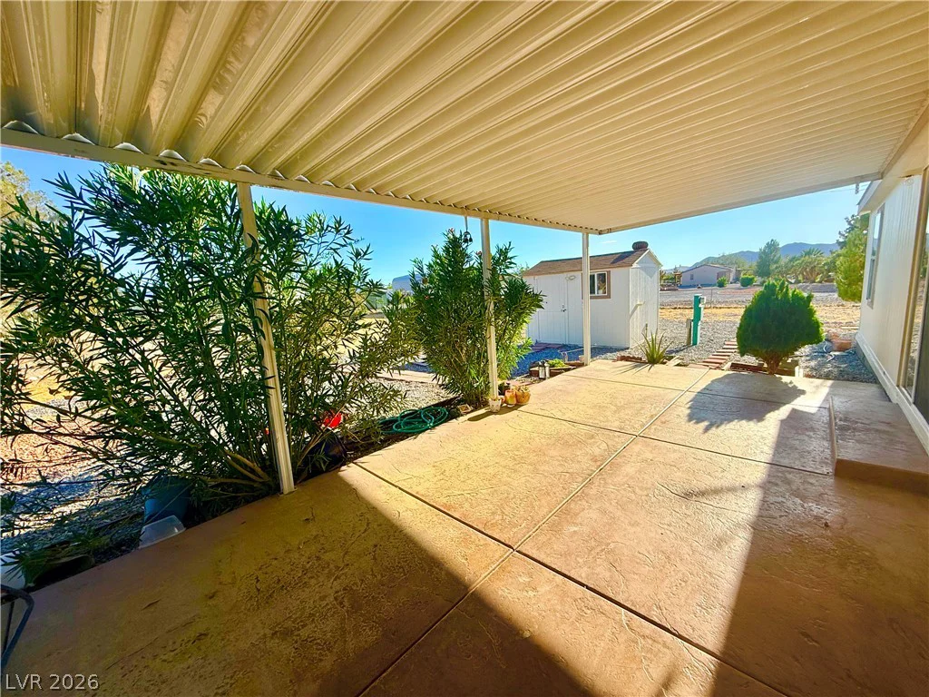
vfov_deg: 85.7
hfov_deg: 102.1
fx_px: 376
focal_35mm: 14
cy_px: 348
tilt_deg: -7.7
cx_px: 464
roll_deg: +3.0
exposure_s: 1/1534
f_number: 2.2
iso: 50
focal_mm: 2.22
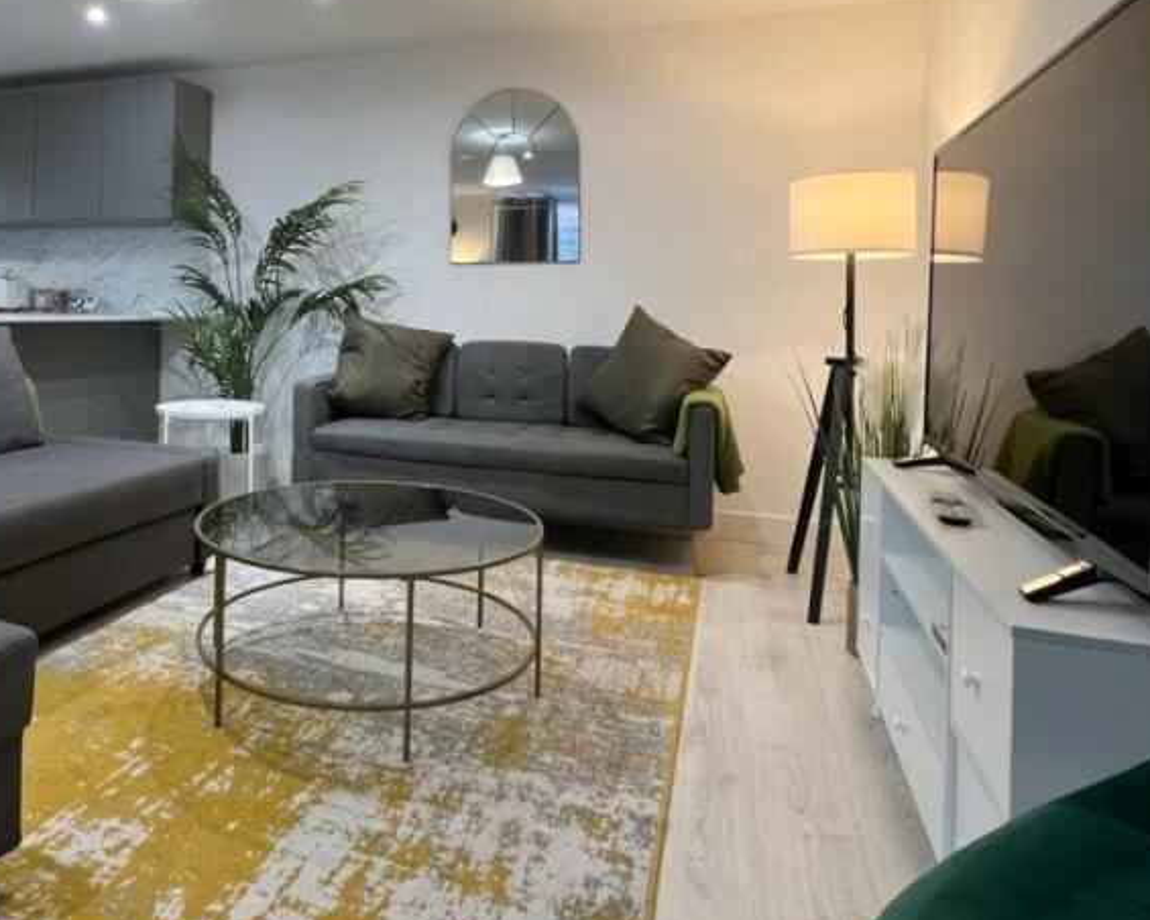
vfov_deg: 59.3
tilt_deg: +0.9
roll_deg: -1.2
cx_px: 397
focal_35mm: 23
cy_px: 297
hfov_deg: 70.8
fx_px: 783
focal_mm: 1.57
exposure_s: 1/50
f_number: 1.8
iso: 250
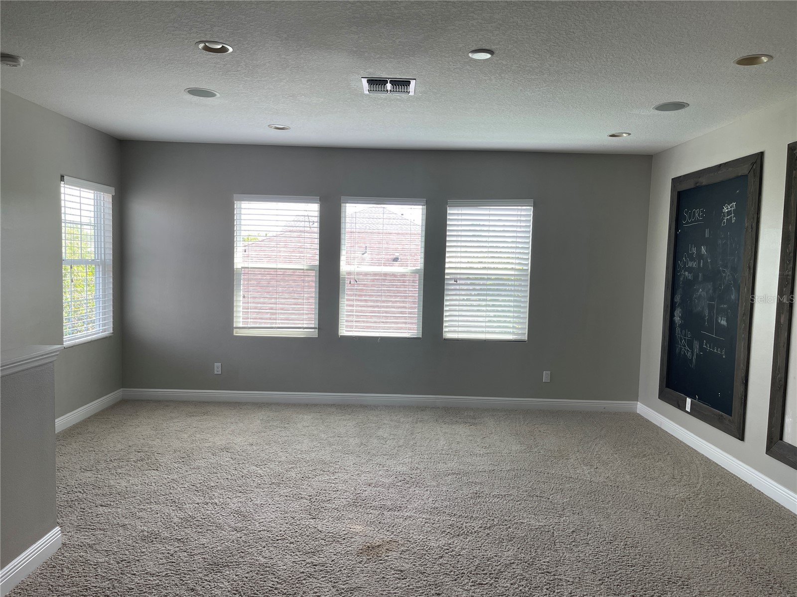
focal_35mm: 25
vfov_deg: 54.9
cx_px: 398
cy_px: 298
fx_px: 576
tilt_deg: -4.9
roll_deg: -1.8
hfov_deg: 69.4
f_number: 1.6
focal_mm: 5.1
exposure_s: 1/121
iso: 50
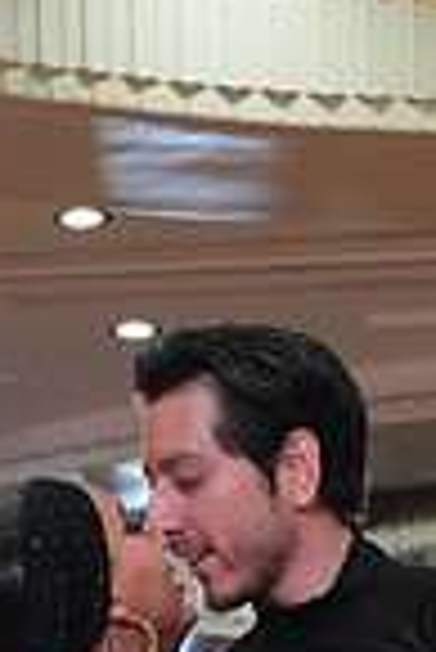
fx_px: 3552
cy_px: 1079
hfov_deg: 7.0
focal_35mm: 196
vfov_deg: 10.0
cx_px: 97
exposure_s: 1/200
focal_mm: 49
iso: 4000
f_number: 7.1
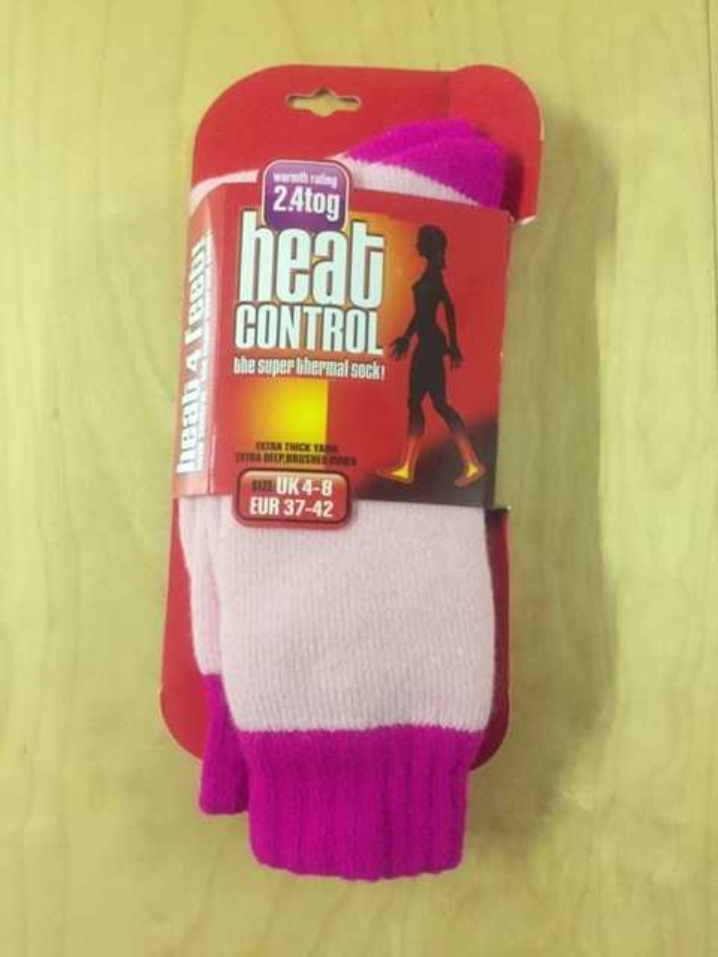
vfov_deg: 61.7
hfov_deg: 48.2
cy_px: 478
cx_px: 359
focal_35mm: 29
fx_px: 802
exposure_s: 1/17
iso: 320
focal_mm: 4.15
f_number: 2.2
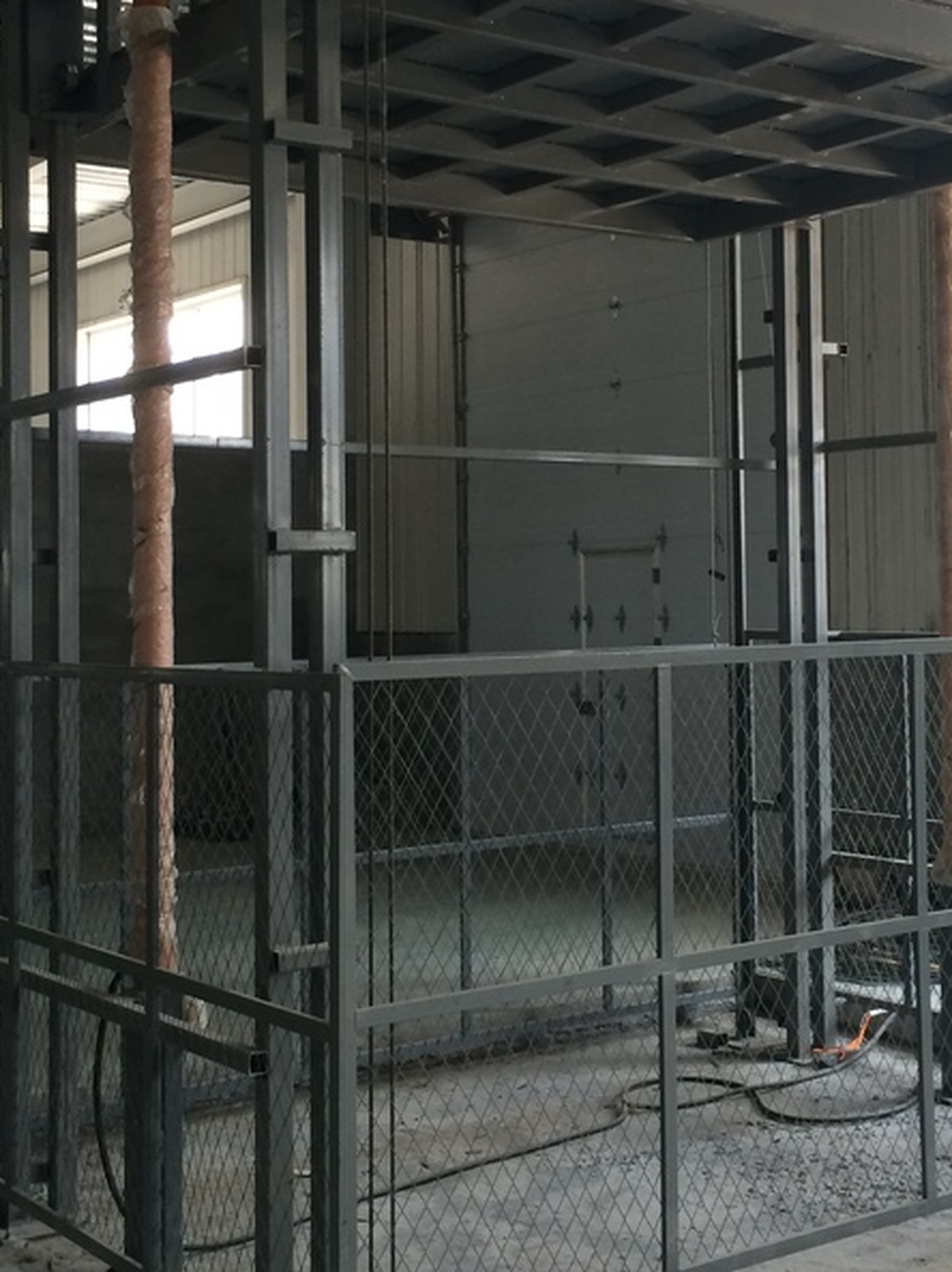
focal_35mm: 54
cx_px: 592
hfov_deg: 26.9
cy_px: 529
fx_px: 1982
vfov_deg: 35.5
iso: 40
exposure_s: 1/40
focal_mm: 4.12
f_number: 2.2
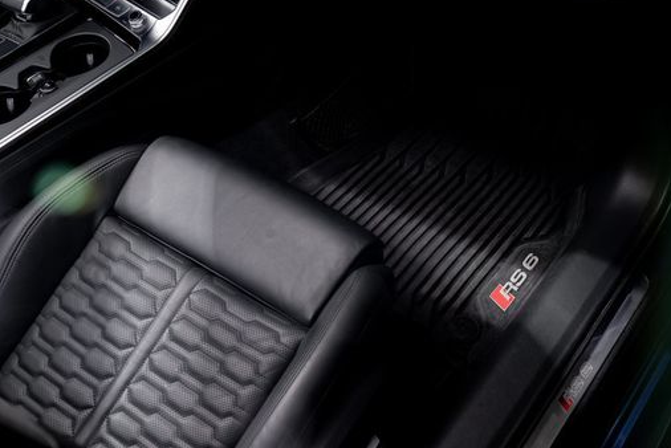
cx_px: 361
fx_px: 802
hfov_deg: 45.4
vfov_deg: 31.2
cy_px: 243
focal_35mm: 43
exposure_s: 1/160
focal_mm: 34
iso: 250
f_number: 8
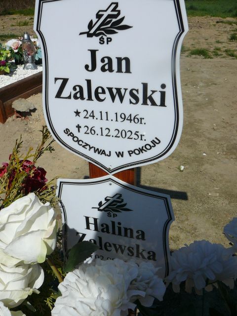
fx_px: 320
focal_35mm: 35
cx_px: 118
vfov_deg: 52.6
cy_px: 158
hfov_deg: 40.7
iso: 80
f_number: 5
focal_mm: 5.2
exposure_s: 1/1000
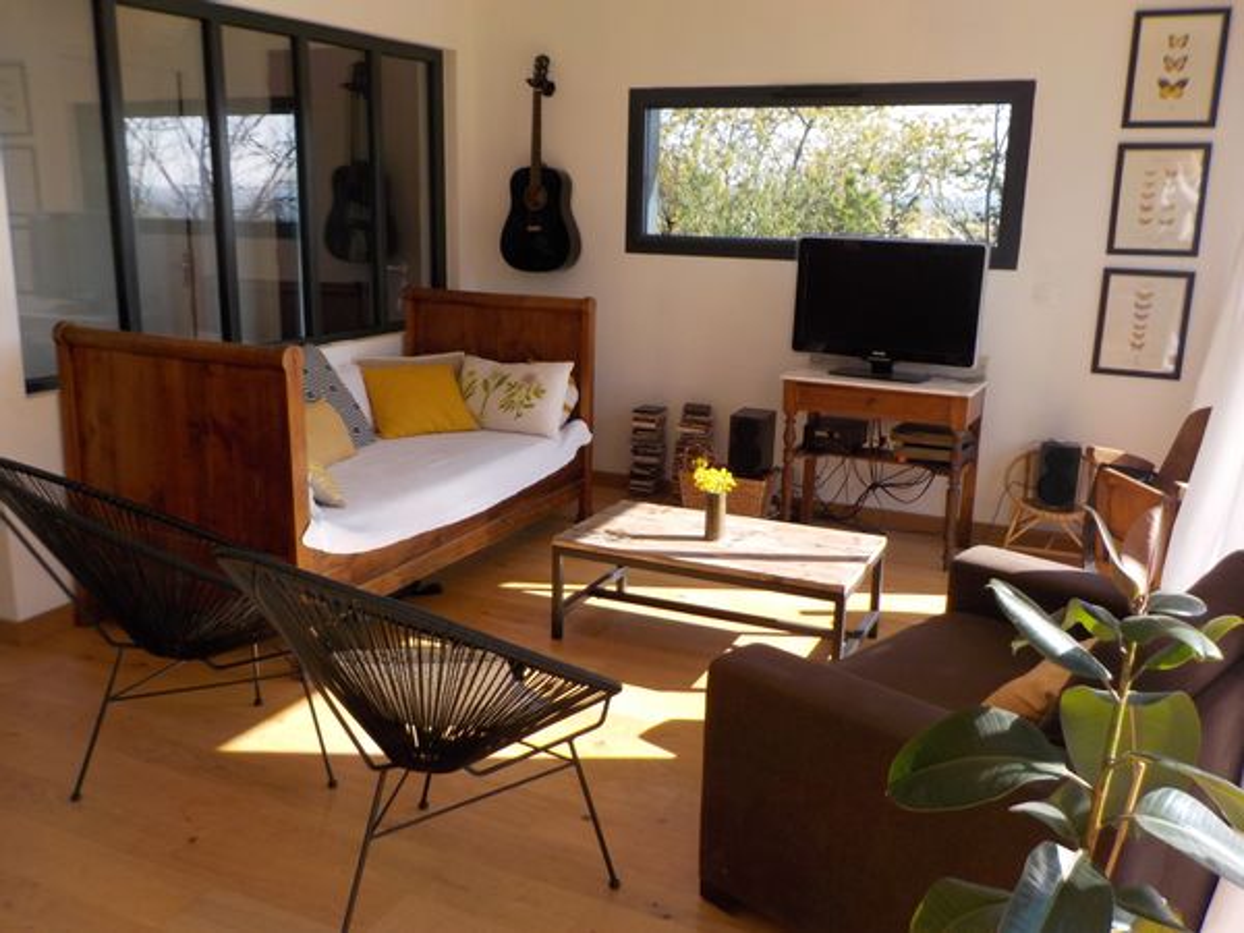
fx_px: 1078
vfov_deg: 46.8
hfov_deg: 60.0
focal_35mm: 30
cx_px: 622
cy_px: 466
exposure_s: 1/250
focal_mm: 4.1
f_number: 3.3
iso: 125
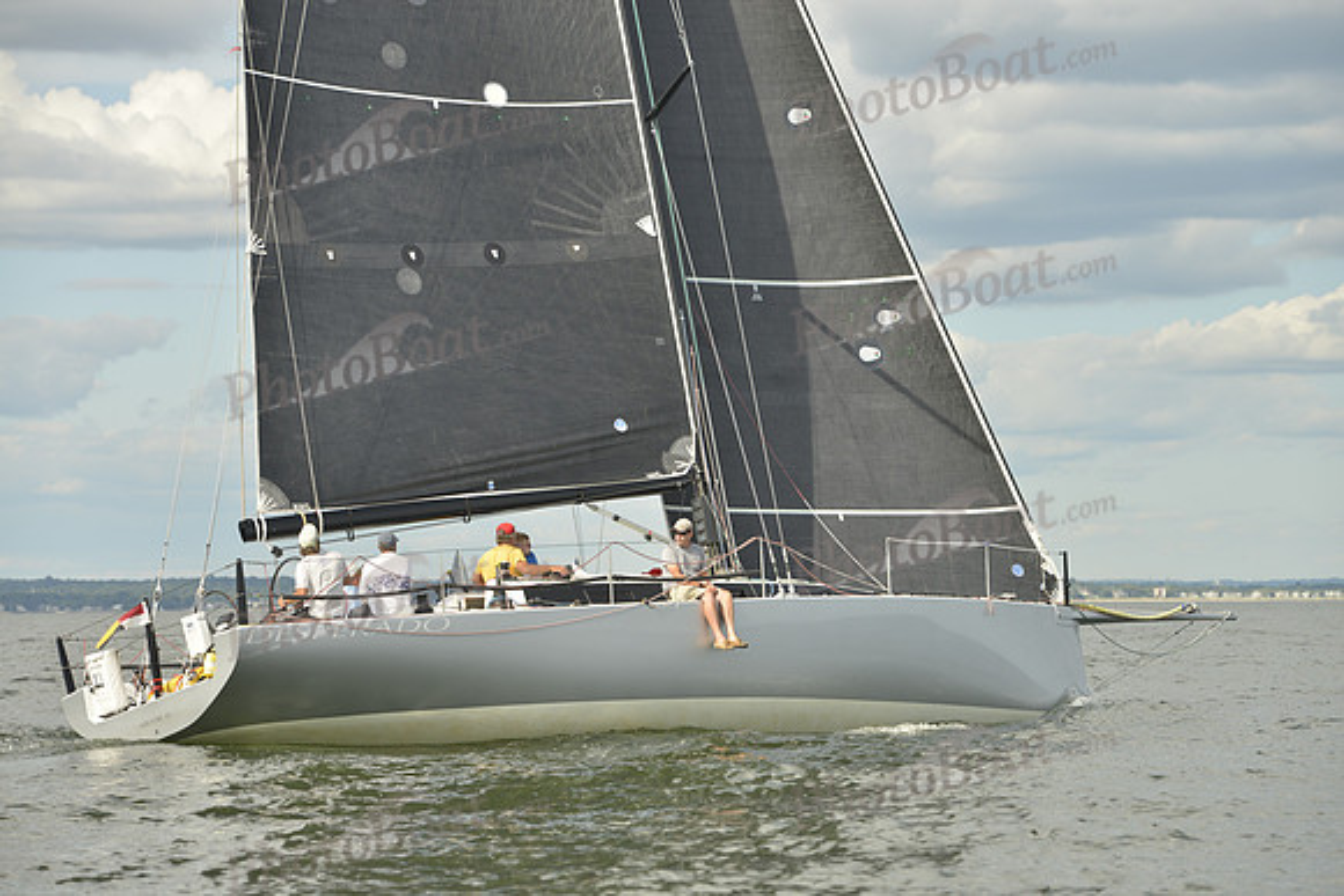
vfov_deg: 11.4
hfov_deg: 17.1
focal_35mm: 120
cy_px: 448
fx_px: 4481
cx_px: 672
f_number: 6.3
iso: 200
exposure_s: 1/1000
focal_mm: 120
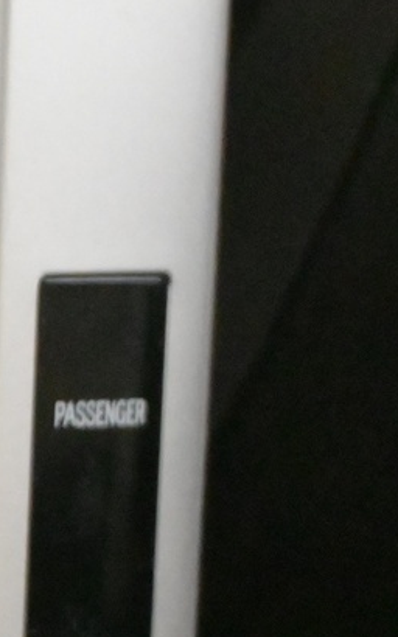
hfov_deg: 6.9
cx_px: -821
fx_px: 2935
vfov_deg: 12.4
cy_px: 454
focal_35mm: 169
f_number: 4.5
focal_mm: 28
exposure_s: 1/50
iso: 12800
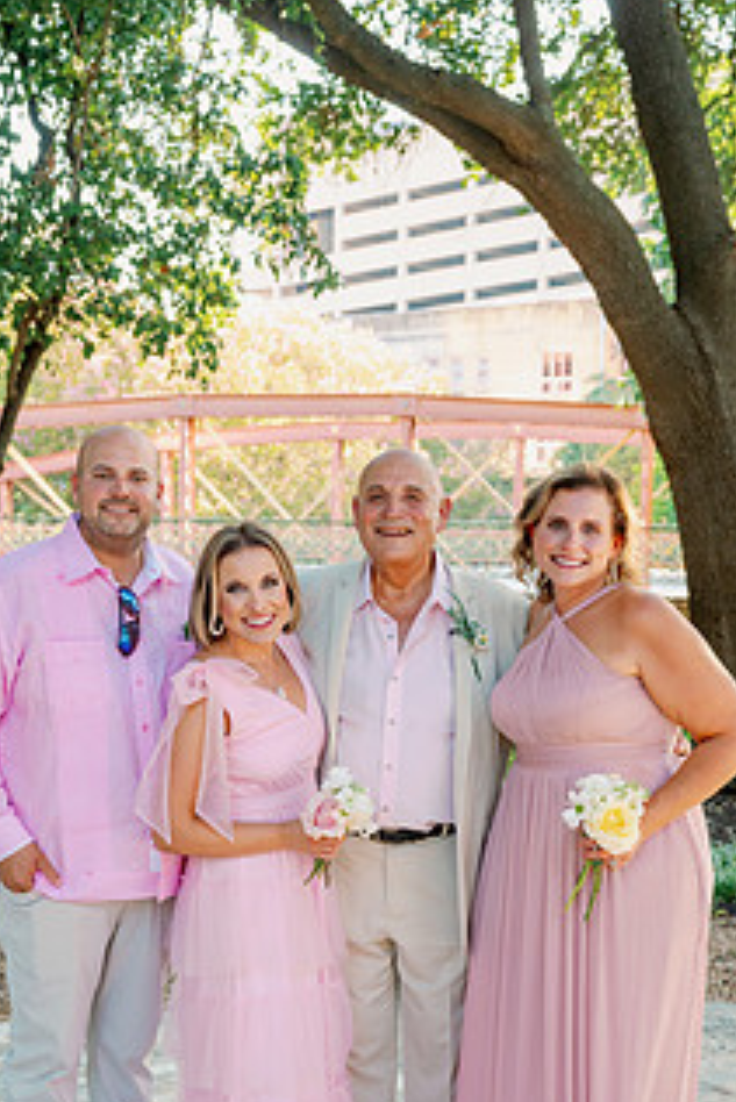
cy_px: 736
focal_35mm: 57
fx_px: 1746
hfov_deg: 23.8
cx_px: 373
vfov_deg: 34.7
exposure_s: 1/200
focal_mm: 40
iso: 500
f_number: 4.5
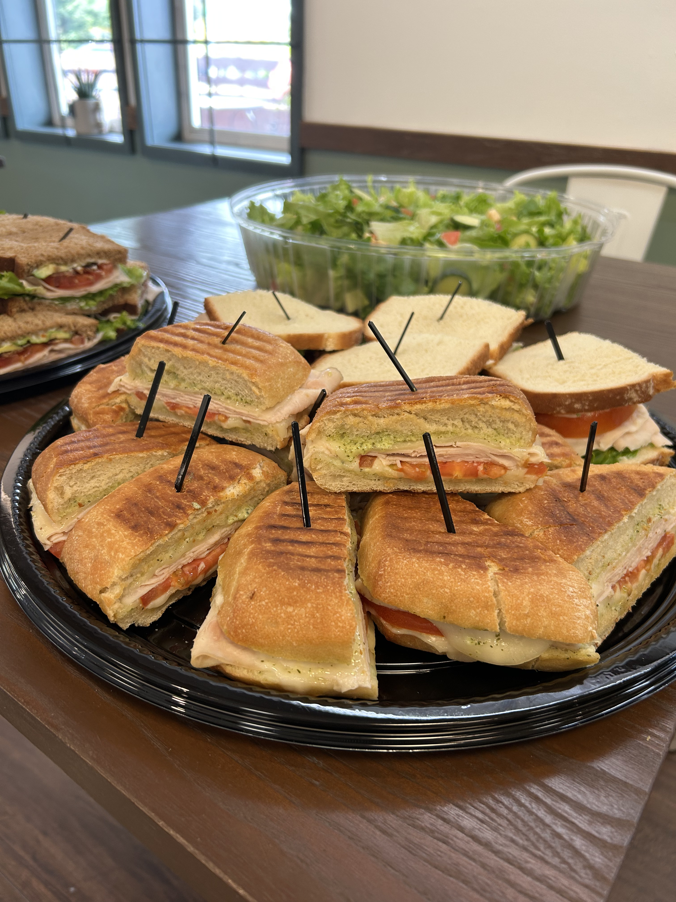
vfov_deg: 67.3
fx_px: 677
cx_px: 338
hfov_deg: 53.1
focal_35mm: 26
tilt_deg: -29.9
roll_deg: -1.8
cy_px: 451
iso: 80
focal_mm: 5.7
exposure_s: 1/60
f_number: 1.5
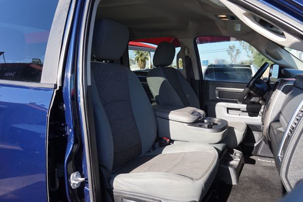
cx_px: 161
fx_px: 227
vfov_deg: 47.8
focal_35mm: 27
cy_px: 111
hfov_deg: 67.3
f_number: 6.3
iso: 100
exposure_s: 1/80
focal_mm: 16
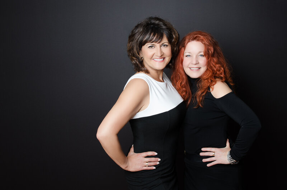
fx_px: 346
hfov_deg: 45.0
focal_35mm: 44
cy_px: 95
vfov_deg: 30.7
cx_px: 144
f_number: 11
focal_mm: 29
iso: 250
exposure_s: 1/160
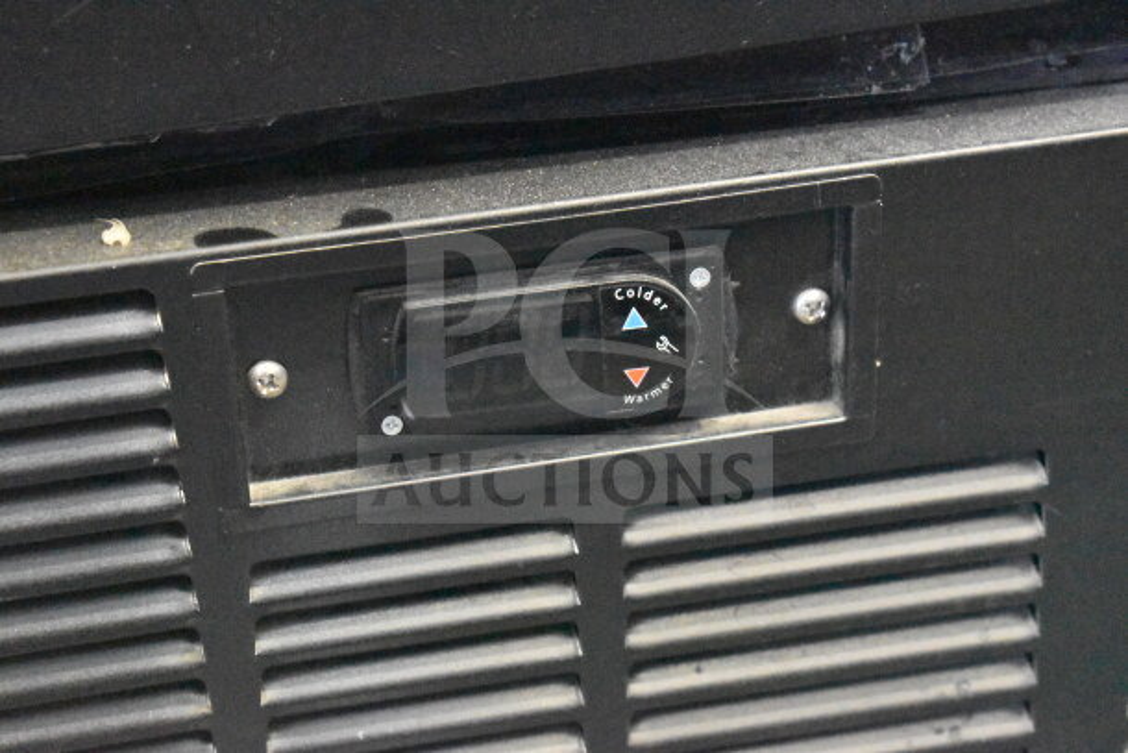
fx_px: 2585
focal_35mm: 82
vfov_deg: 16.6
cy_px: 376
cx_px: 564
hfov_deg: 24.6
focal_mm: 55
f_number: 5.6
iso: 25600
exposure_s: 1/80
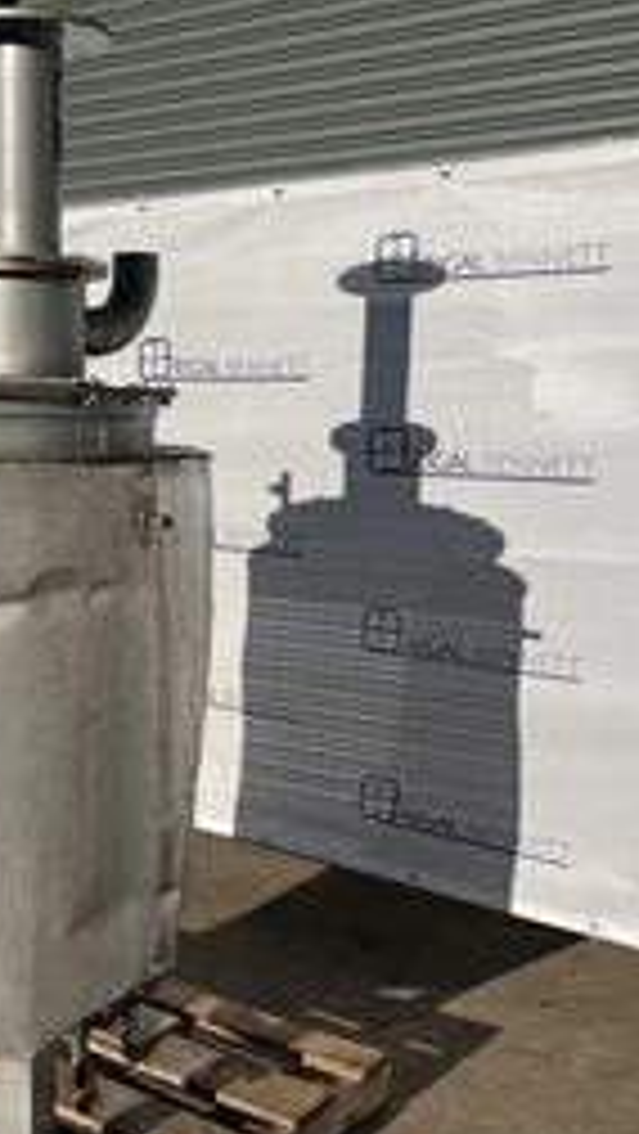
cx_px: 108
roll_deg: -2.1
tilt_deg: -8.0
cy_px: 648
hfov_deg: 26.0
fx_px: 1354
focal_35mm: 45
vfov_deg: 45.3
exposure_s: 1/6173
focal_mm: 5.1
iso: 50
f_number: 1.6
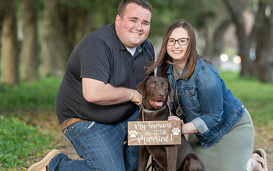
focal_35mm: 276
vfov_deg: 4.8
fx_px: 2054
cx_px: 163
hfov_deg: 7.6
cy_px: 103
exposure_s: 1/200
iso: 640
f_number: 4.5
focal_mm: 198
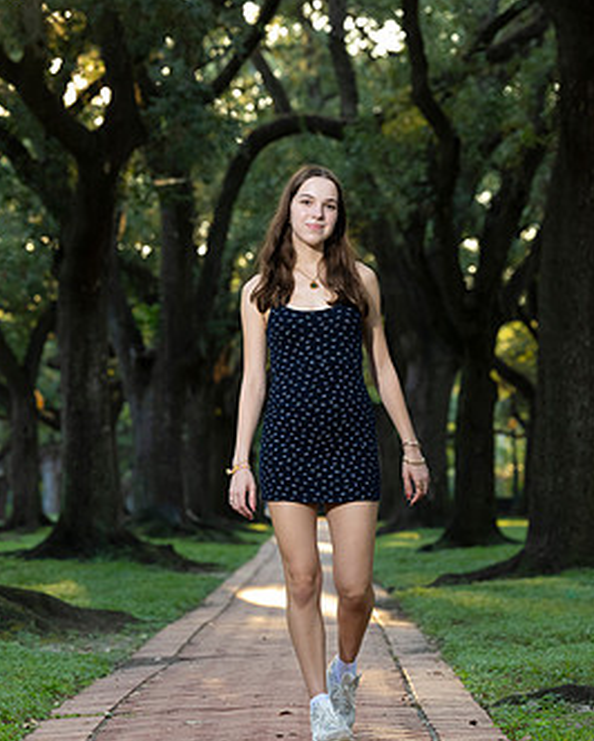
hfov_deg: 9.7
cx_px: 270
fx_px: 3491
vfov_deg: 12.1
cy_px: 422
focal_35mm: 159
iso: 1600
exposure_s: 1/200
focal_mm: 125
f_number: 5.6
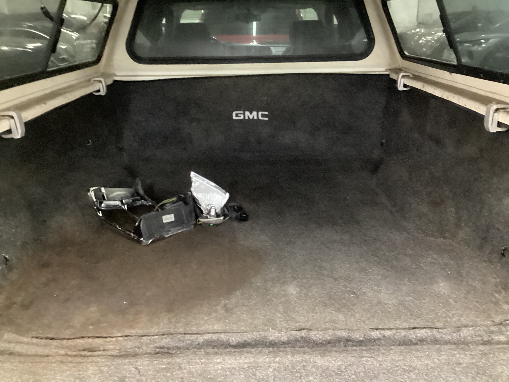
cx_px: 254
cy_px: 191
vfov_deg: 45.4
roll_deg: +0.5
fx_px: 456
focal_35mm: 31
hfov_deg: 58.4
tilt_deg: -22.6
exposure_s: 1/17
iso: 800
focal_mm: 3.3
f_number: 2.4
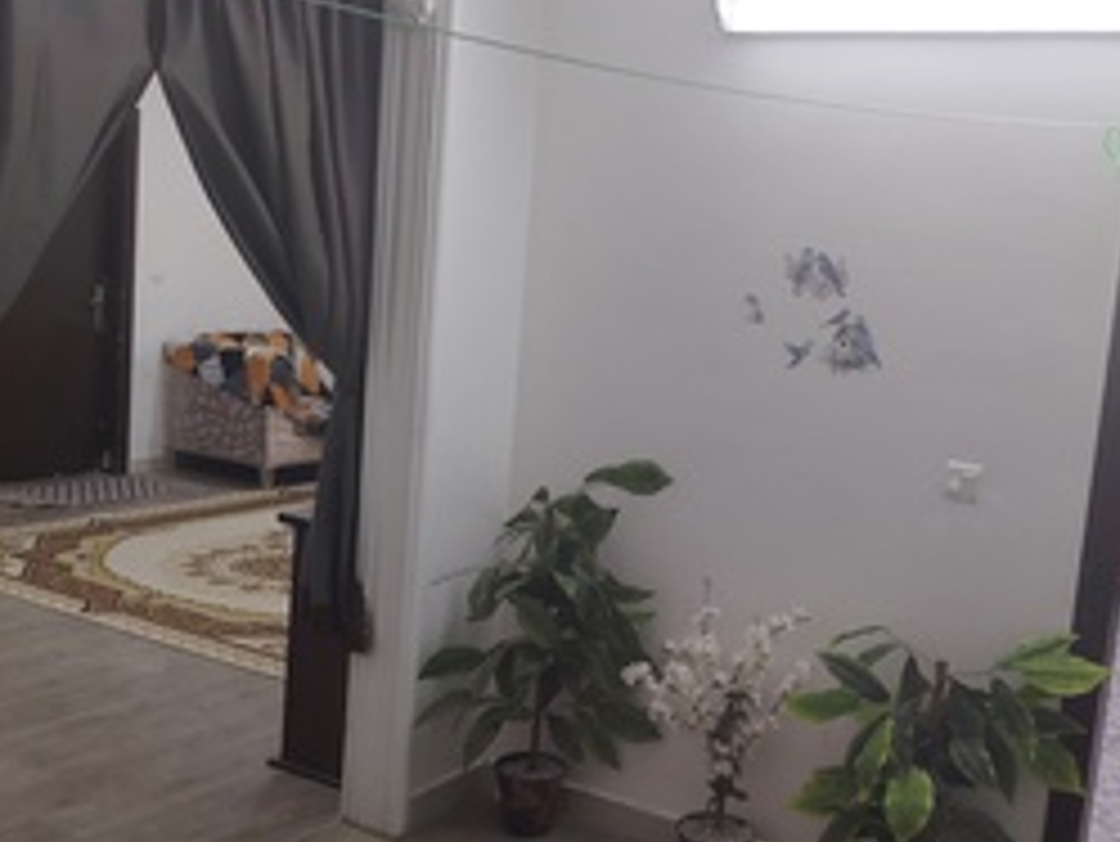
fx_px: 1424
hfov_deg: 42.8
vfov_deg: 32.9
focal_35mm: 44
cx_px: 645
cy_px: 430
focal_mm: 5.25
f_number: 1.75
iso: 334
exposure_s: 1/33.3
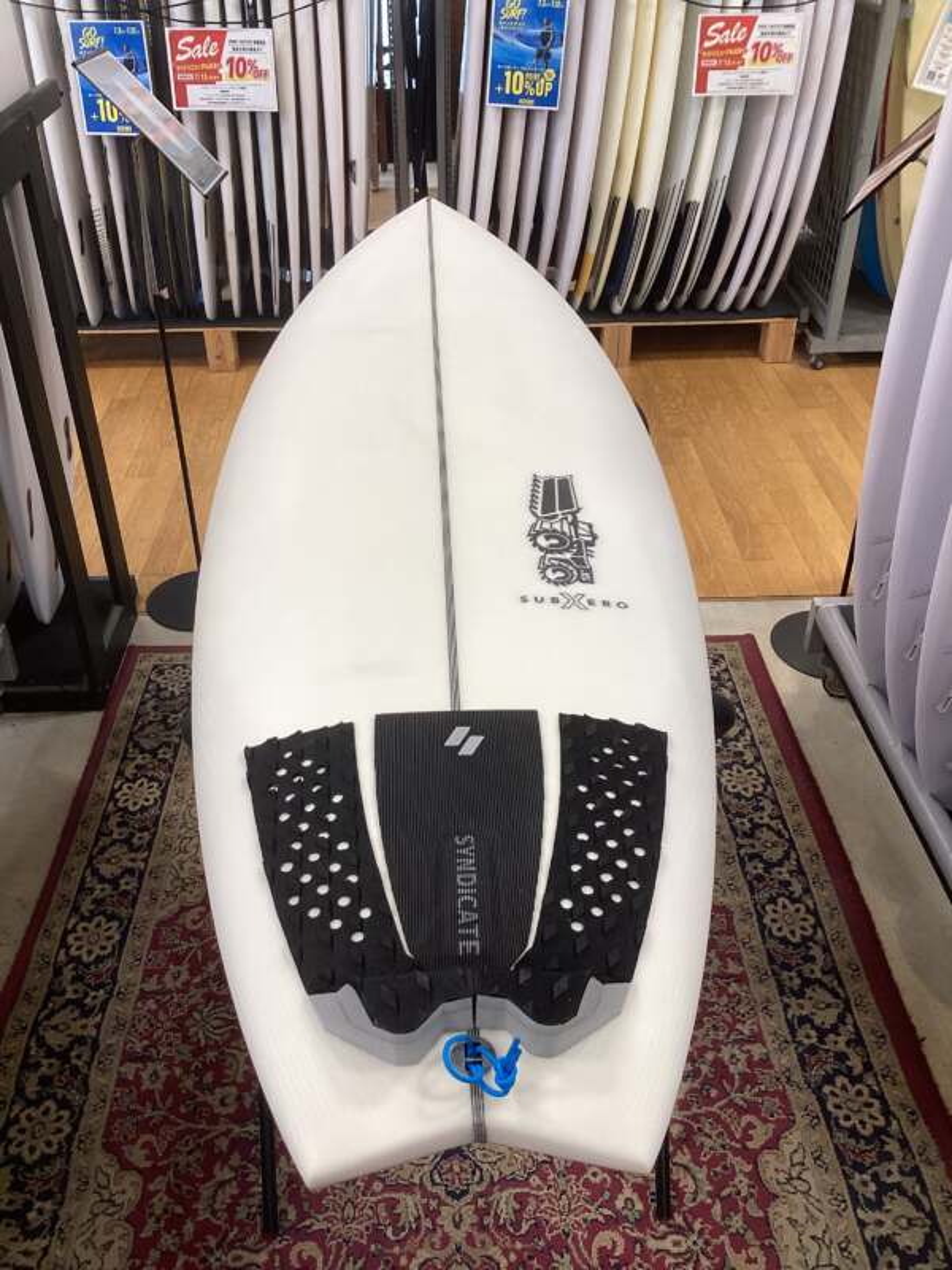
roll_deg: -1.9
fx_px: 1137
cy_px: 635
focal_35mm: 31
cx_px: 476
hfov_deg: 45.4
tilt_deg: -34.5
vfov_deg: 58.4
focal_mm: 3.3
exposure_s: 1/50
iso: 50
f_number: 2.4
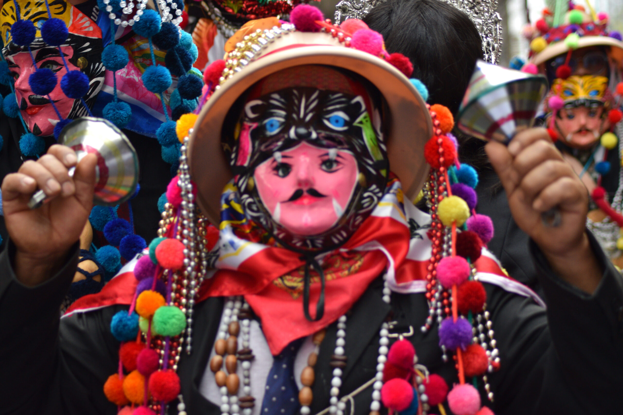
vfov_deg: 13.0
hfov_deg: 19.5
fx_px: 1817
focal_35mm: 105
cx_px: 312
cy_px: 208
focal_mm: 70
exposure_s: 1/320
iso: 400
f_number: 4.5
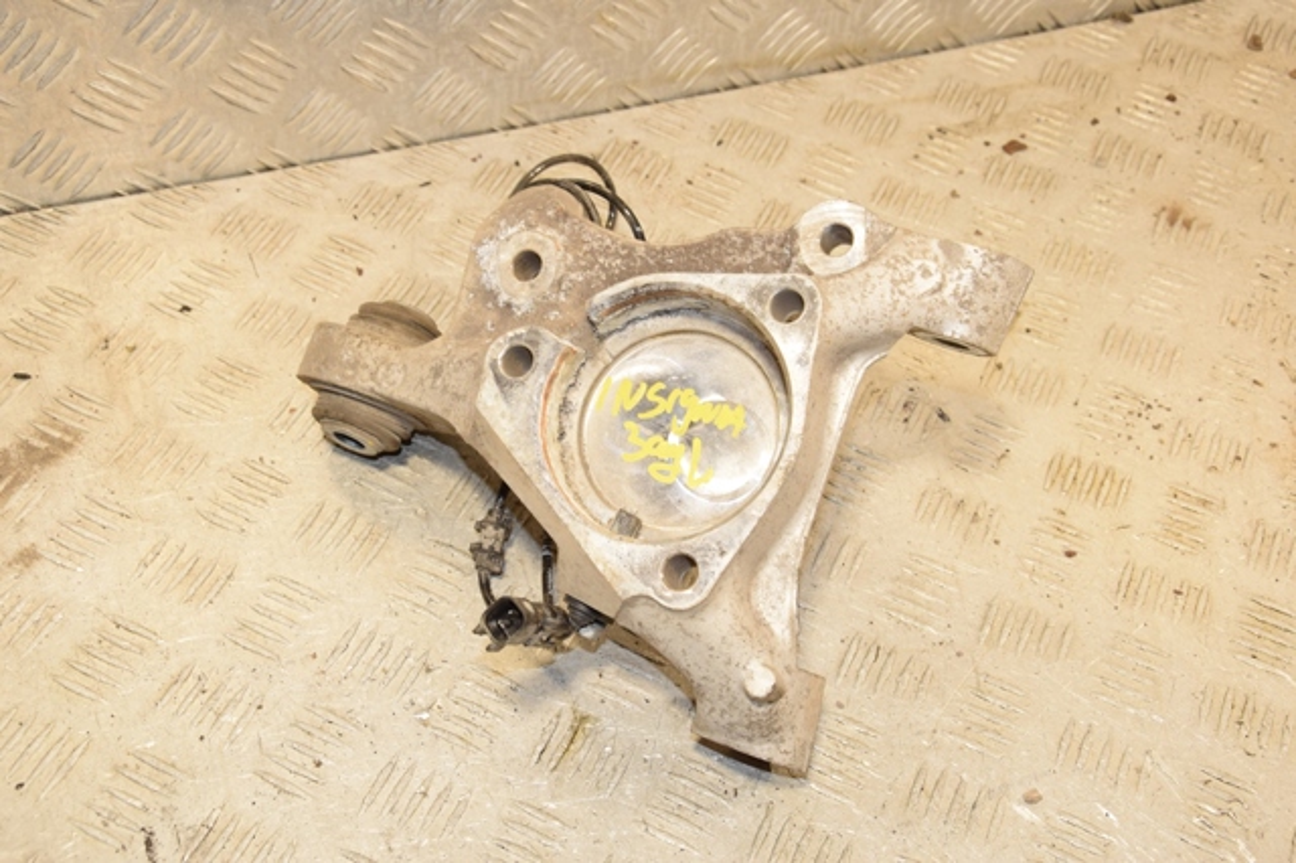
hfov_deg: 41.1
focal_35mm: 48
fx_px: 1727
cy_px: 432
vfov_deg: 28.0
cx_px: 648
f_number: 8
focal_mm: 32
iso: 800
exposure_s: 1/200
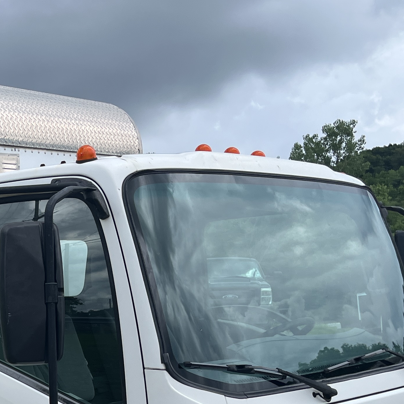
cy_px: 403
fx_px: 885
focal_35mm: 67
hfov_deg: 23.7
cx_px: -67
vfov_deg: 24.6
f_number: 1.6
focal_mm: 5.1
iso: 50
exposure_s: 1/2755
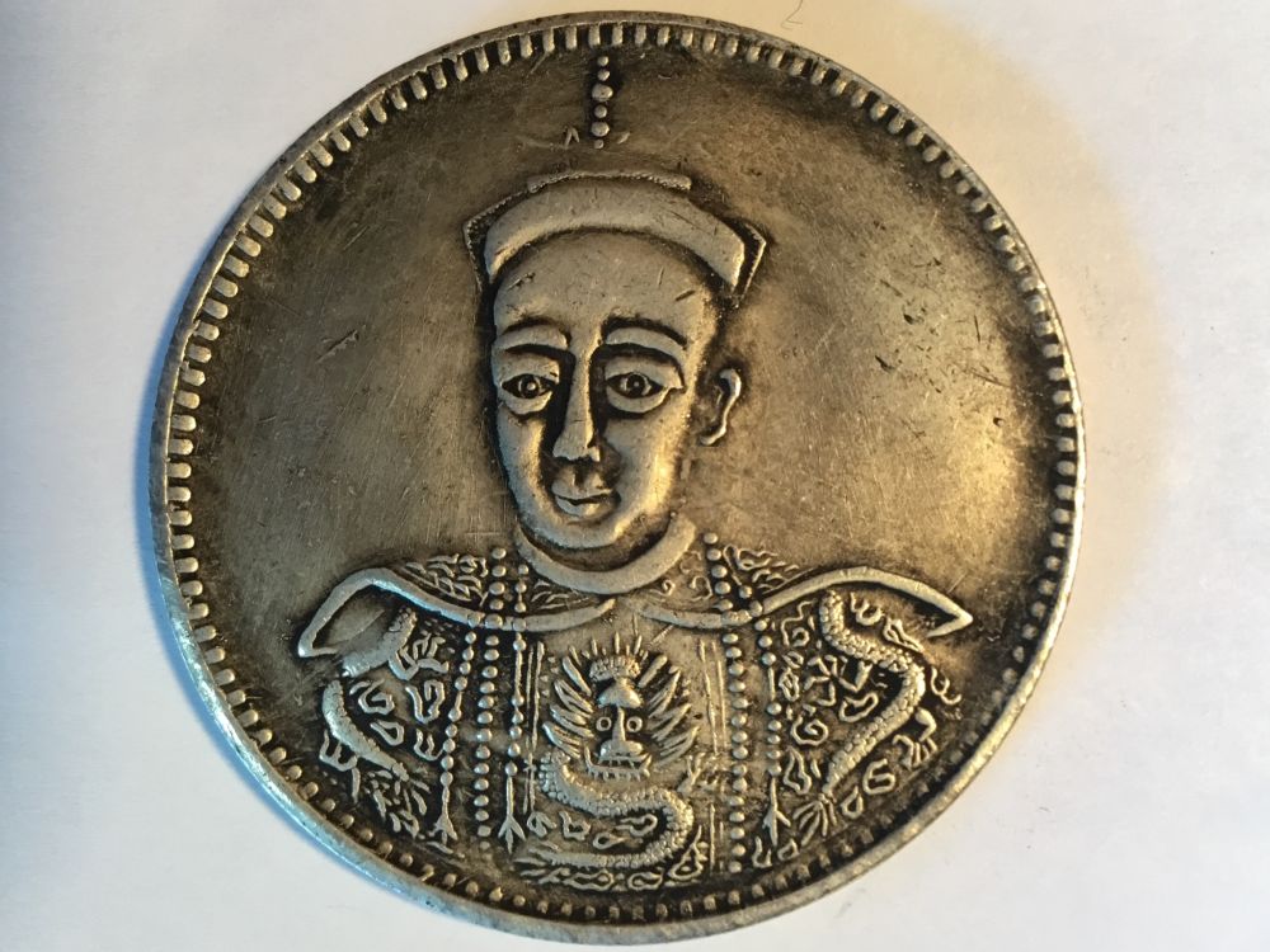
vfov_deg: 45.4
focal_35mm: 31
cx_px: 635
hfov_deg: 58.4
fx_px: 1137
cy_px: 476
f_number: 2.4
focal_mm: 3.3
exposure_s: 1/30
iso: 64
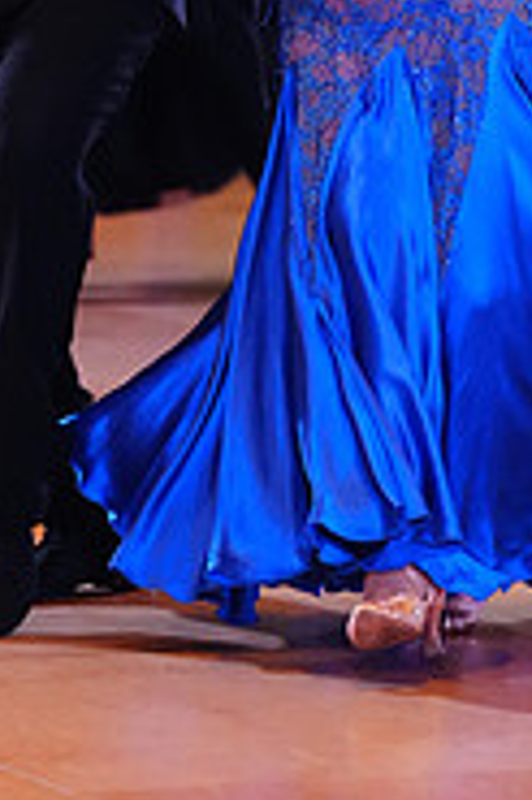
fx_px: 8572
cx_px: 192
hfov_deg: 3.6
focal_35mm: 386
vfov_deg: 5.3
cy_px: -177
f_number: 2.8
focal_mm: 123
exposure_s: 1/500
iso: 5000
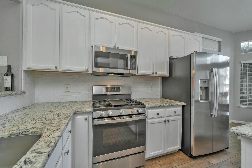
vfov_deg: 81.2
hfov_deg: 104.3
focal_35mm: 14
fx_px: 98
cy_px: 84
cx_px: 126
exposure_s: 1/30
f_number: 6.3
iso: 320
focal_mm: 14
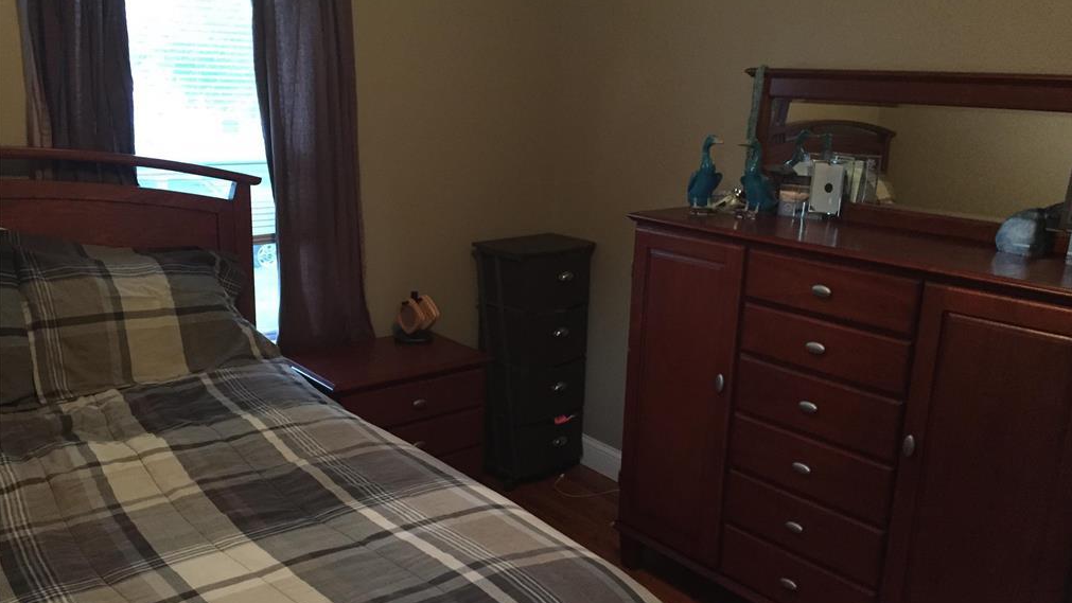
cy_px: 330
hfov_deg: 61.0
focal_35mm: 32
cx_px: 538
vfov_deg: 36.7
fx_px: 910
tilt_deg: -16.2
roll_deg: -2.8
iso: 320
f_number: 2.2
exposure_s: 1/15
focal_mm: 4.15
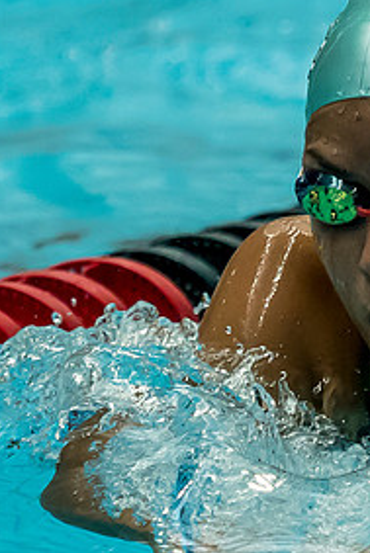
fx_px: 14442
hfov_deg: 1.5
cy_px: 248
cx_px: 386
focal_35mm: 938
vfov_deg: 2.2
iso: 2000
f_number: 2.8
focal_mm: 125
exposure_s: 1/1000
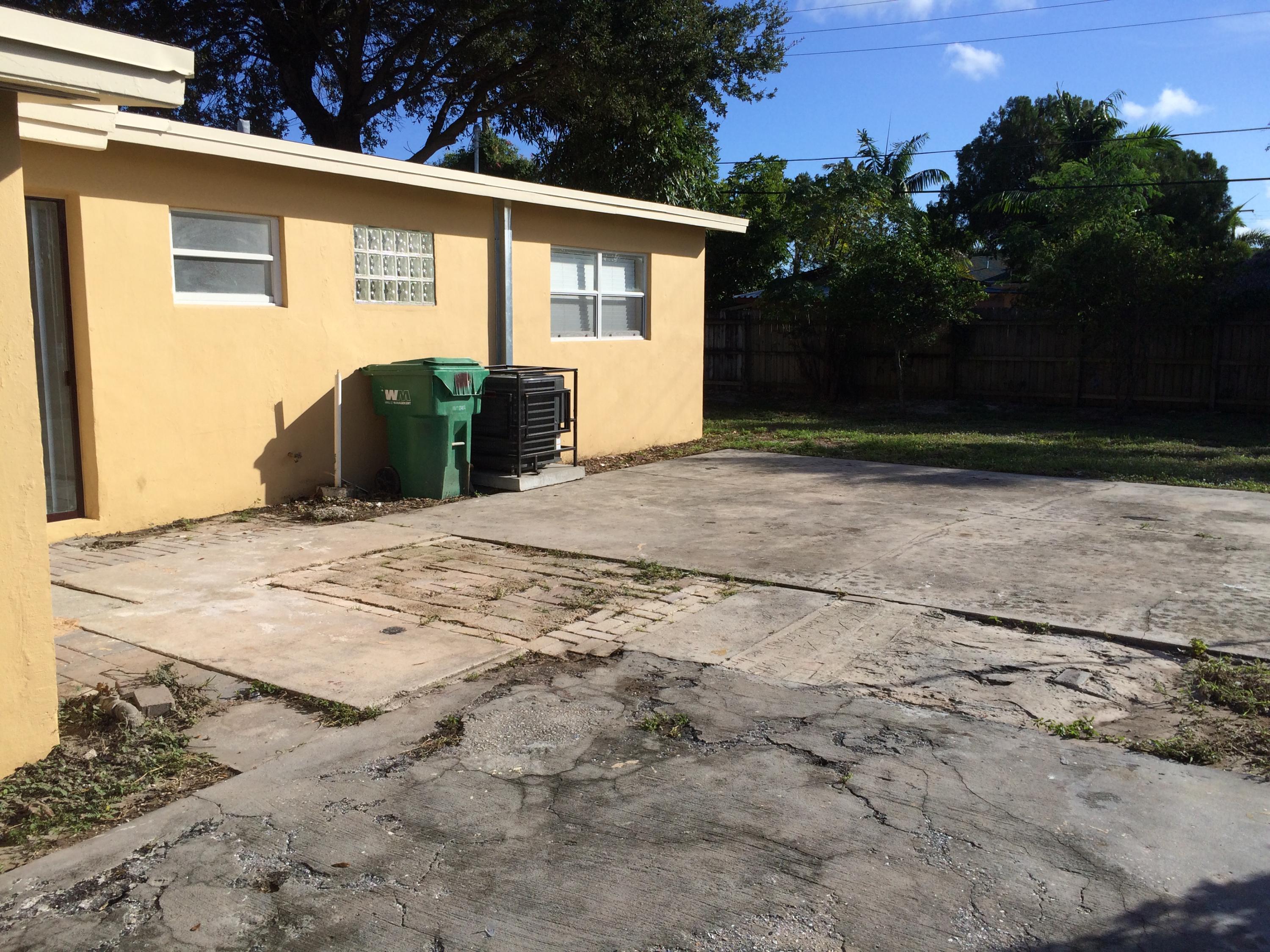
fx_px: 1064
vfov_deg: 48.2
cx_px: 635
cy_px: 476
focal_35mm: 29
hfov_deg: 61.7
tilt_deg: -7.8
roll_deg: +1.3
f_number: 2.2
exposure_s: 1/2740
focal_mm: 4.15
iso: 32
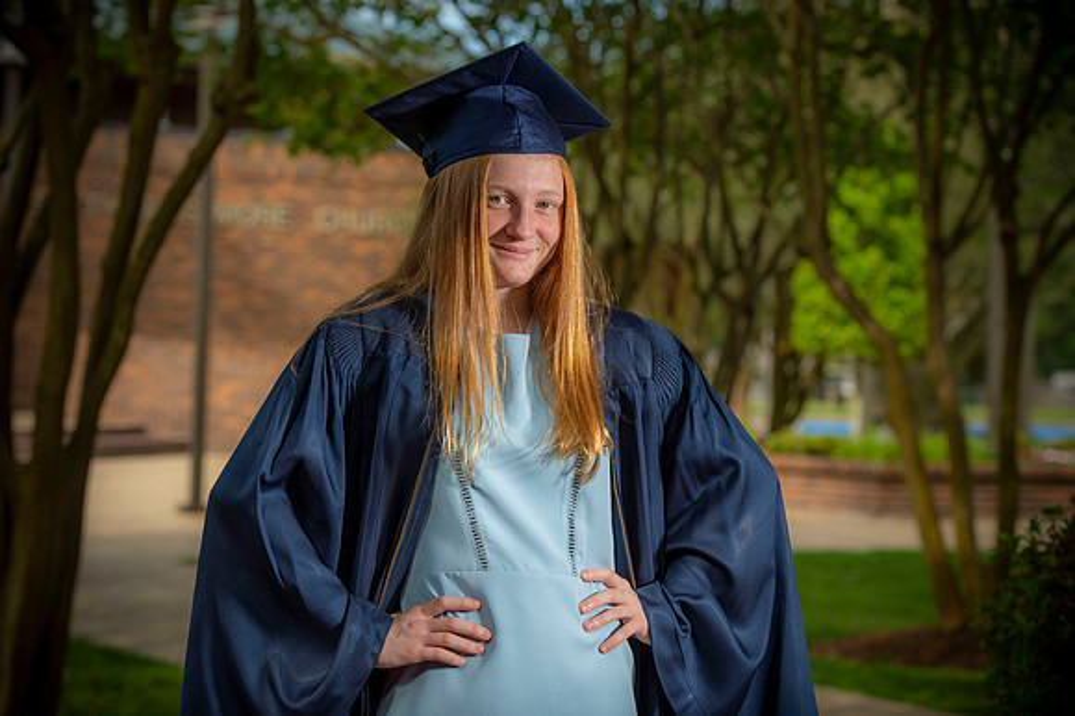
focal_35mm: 102
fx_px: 3044
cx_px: 538
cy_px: 358
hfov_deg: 20.0
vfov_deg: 13.4
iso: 80
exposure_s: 1/250
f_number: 5.6
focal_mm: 102
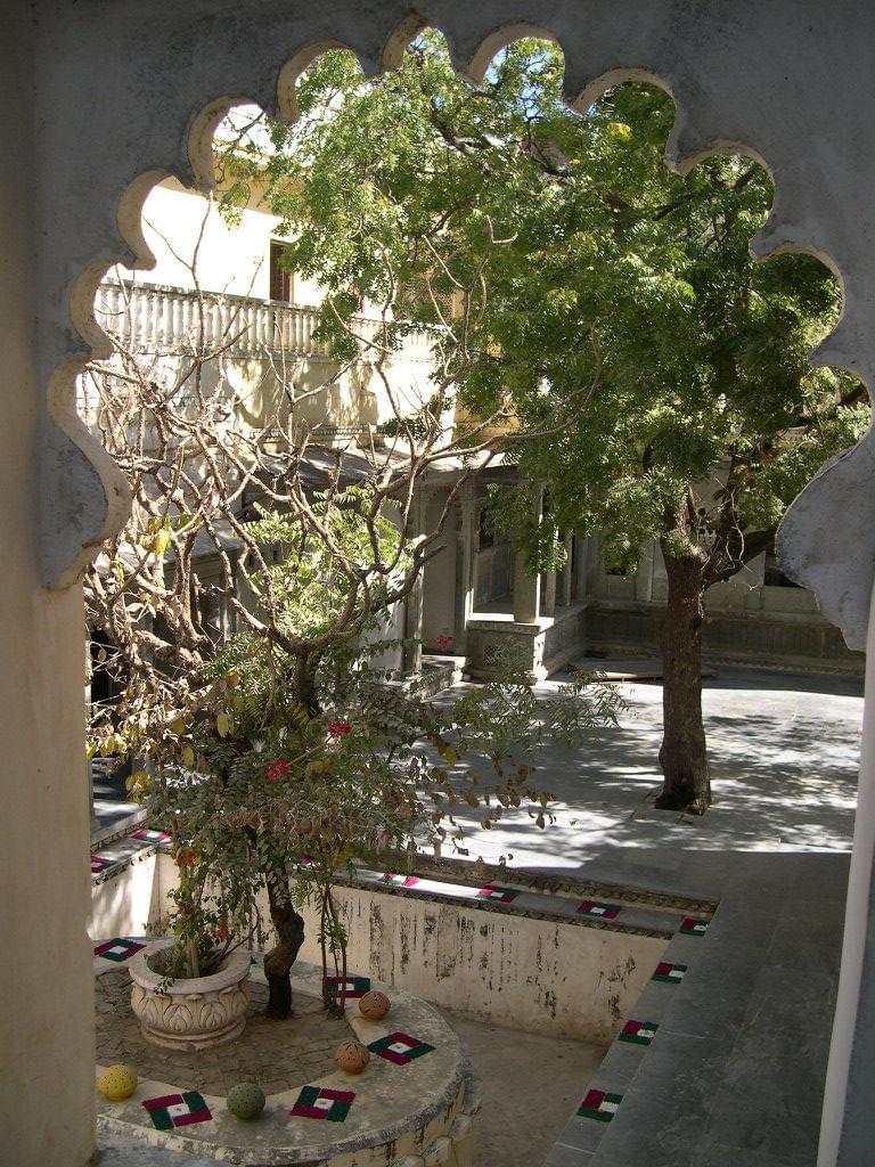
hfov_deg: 37.7
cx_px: 438
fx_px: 1281
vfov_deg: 49.0
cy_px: 584
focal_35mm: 38
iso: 100
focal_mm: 8
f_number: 2.8
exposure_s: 1/470
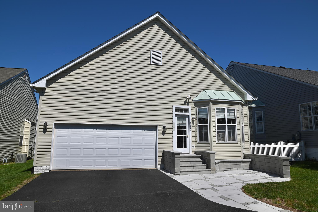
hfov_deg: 67.4
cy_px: 106
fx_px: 238
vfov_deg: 47.9
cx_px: 159
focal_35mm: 27
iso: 125
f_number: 11
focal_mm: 27
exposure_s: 1/500
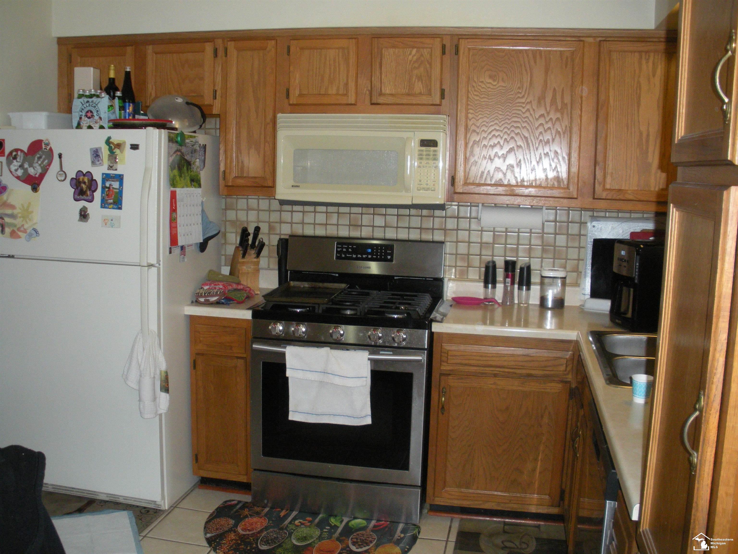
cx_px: 369
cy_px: 277
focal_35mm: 36
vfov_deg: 39.7
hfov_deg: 51.4
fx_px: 768
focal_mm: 6.3
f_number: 3.5
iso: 302
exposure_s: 1/60
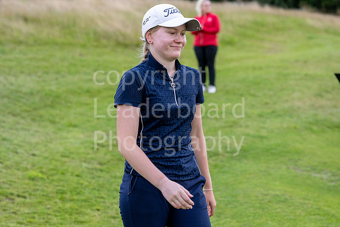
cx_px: 190
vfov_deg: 14.4
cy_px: 125
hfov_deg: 21.5
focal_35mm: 95
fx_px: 896
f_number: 4
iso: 400
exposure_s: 1/500
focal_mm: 85
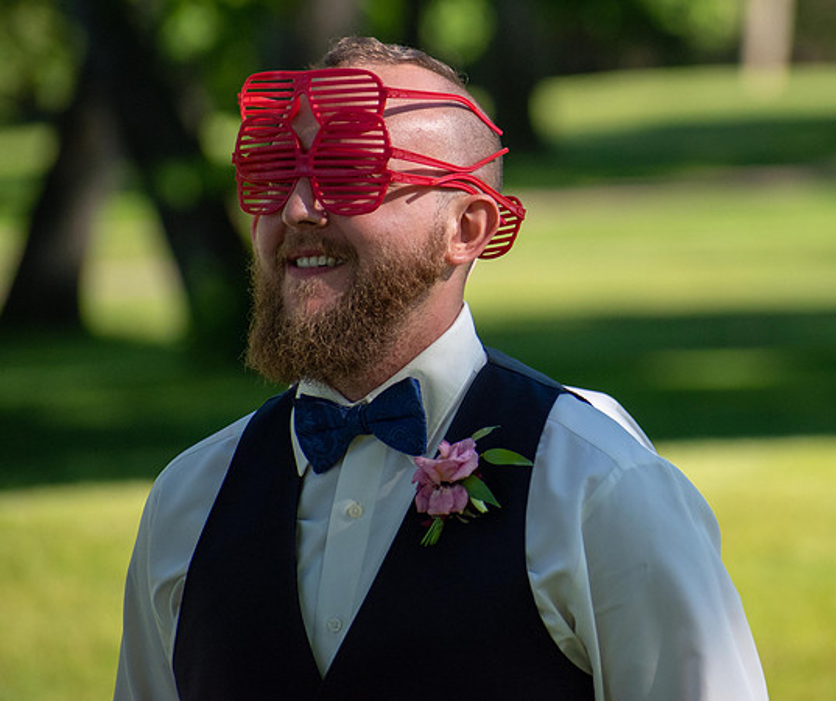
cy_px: 273
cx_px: 584
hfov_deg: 3.6
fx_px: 13368
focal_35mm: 530
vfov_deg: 3.0
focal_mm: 250
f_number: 6
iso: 500
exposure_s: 1/1000
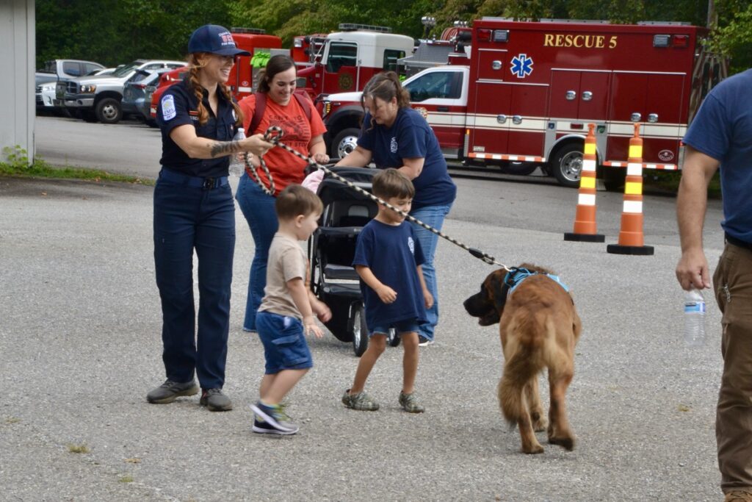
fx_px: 2350
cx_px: 376
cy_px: 251
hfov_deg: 18.2
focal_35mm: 112
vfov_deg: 12.2
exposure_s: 1/100
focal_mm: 75
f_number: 22
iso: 800
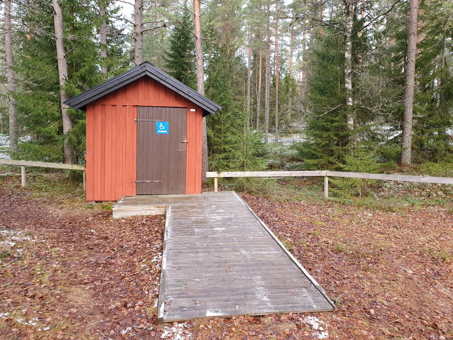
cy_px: 170
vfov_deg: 53.1
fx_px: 340
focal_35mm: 26
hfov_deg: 67.3
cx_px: 226
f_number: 2.4
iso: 125
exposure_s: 1/100
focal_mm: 4.32
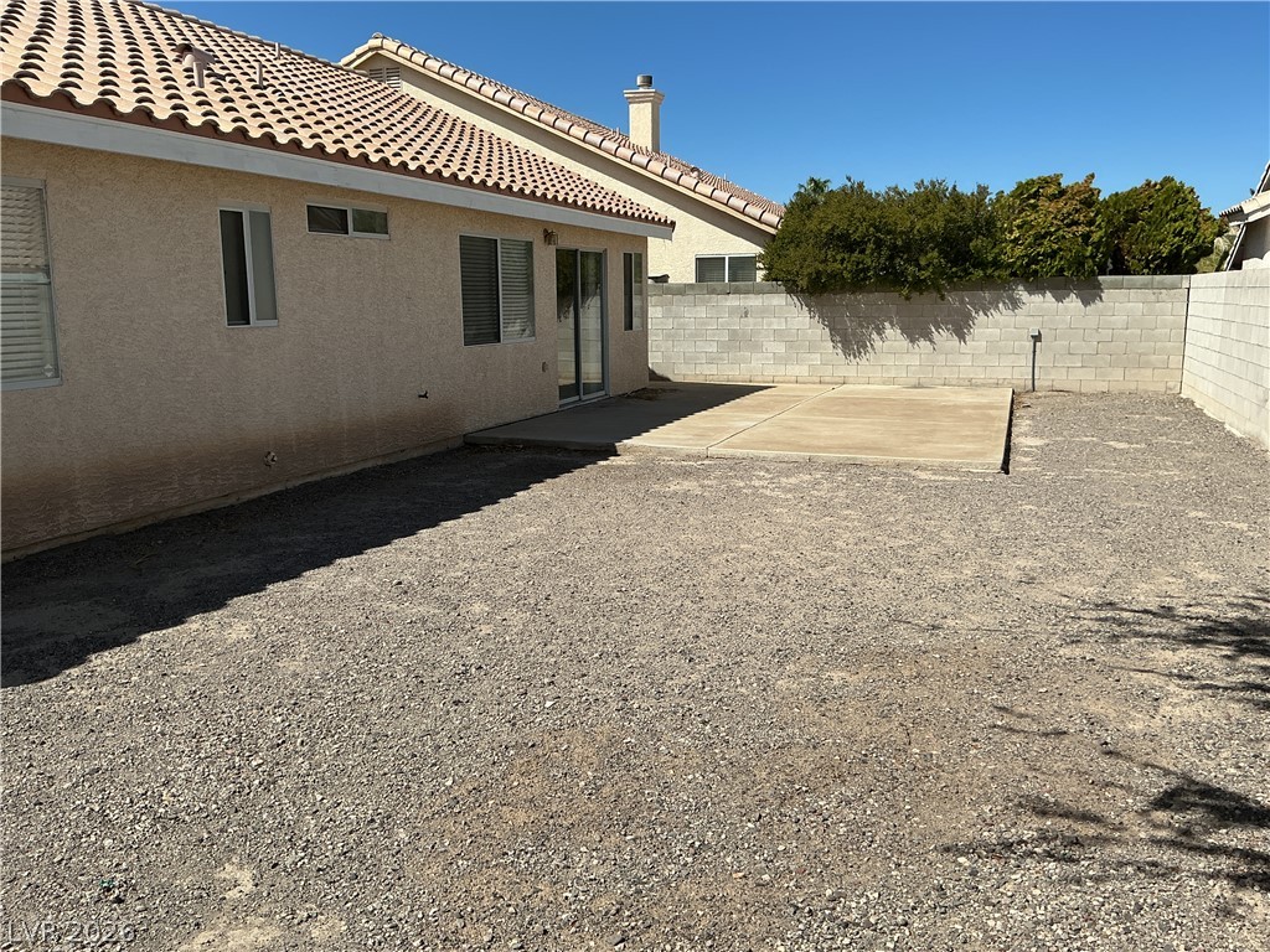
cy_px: 476
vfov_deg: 48.2
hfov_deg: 61.7
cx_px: 635
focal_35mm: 29
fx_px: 1064
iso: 25
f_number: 1.8
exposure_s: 1/2959
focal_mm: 3
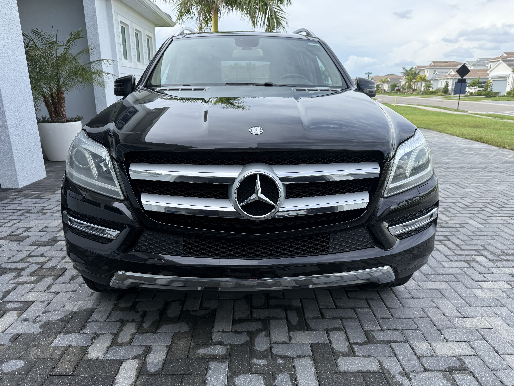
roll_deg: +0.4
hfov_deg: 71.6
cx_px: 257
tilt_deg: -15.8
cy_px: 193
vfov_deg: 56.8
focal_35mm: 24
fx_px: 356
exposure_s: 1/2000
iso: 100
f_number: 1.78
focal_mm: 6.76
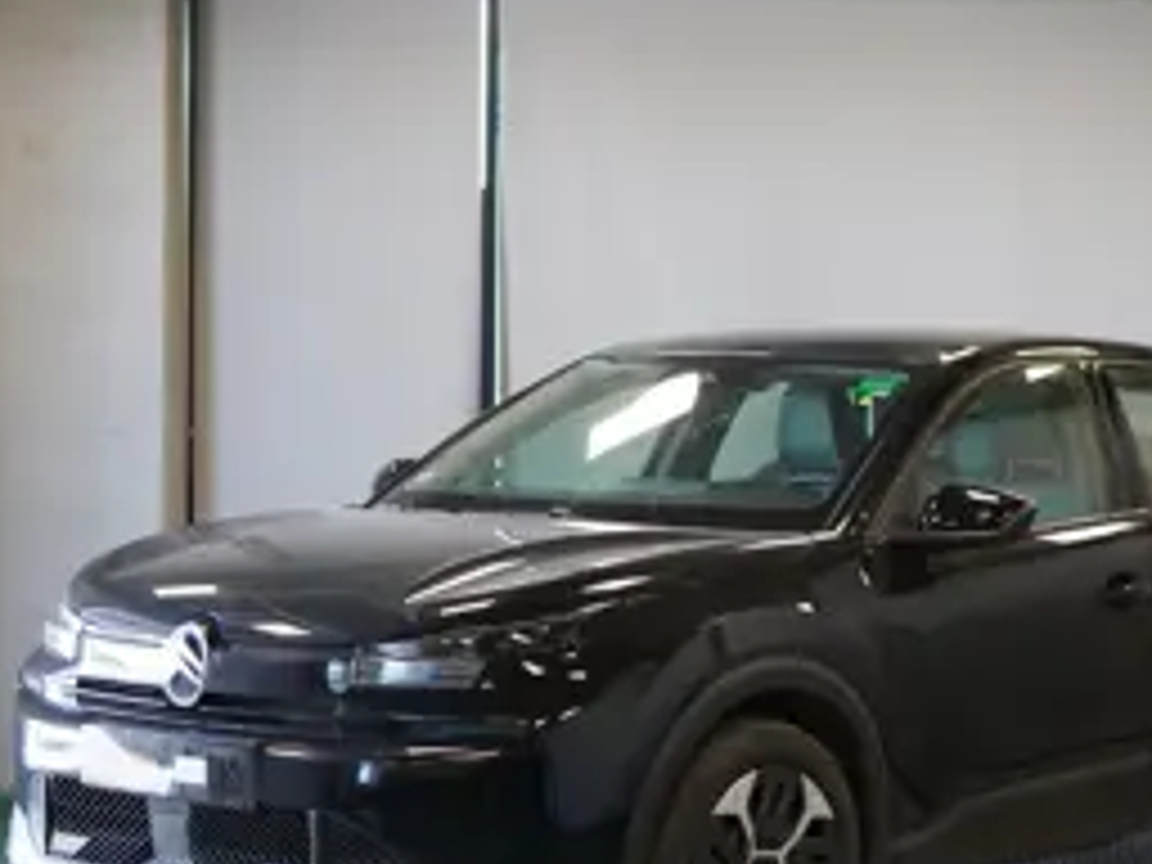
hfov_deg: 21.6
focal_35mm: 90
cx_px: 837
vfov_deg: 16.4
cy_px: 513
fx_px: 2995
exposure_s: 1/160
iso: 1600
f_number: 4.5
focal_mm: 50
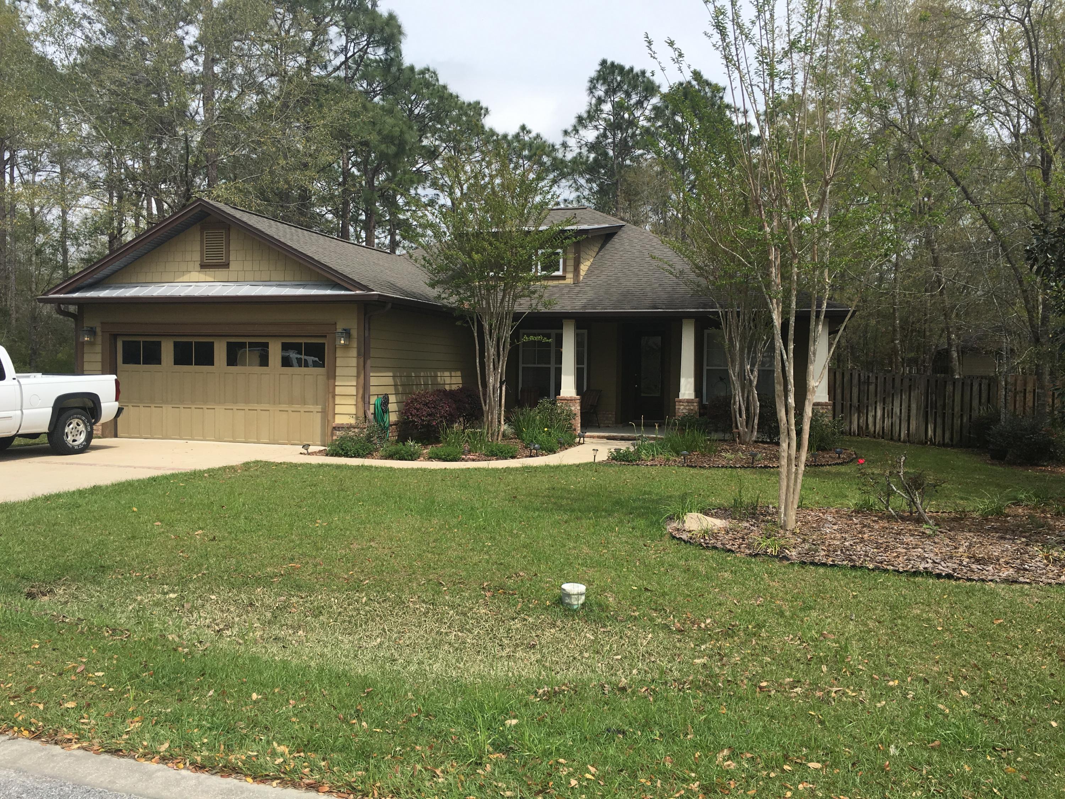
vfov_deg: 48.2
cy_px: 400
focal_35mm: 29
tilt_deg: -0.9
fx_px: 892
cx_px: 532
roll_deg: -1.1
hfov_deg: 61.7
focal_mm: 4.15
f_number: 2.2
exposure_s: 1/1538
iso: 25
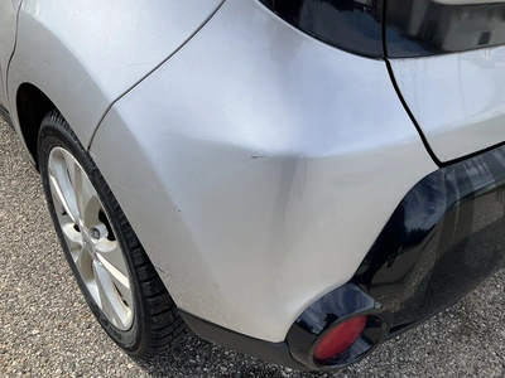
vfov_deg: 48.2
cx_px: 252
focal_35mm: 29
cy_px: 189
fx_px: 423
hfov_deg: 61.7
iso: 25
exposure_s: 1/1577
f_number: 1.8
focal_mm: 3
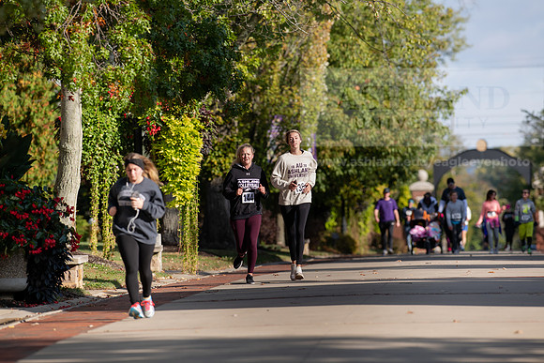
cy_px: 182
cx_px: 272
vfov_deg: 4.6
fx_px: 4534
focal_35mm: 300
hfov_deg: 6.9
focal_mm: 300
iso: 200
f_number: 5
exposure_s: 1/800
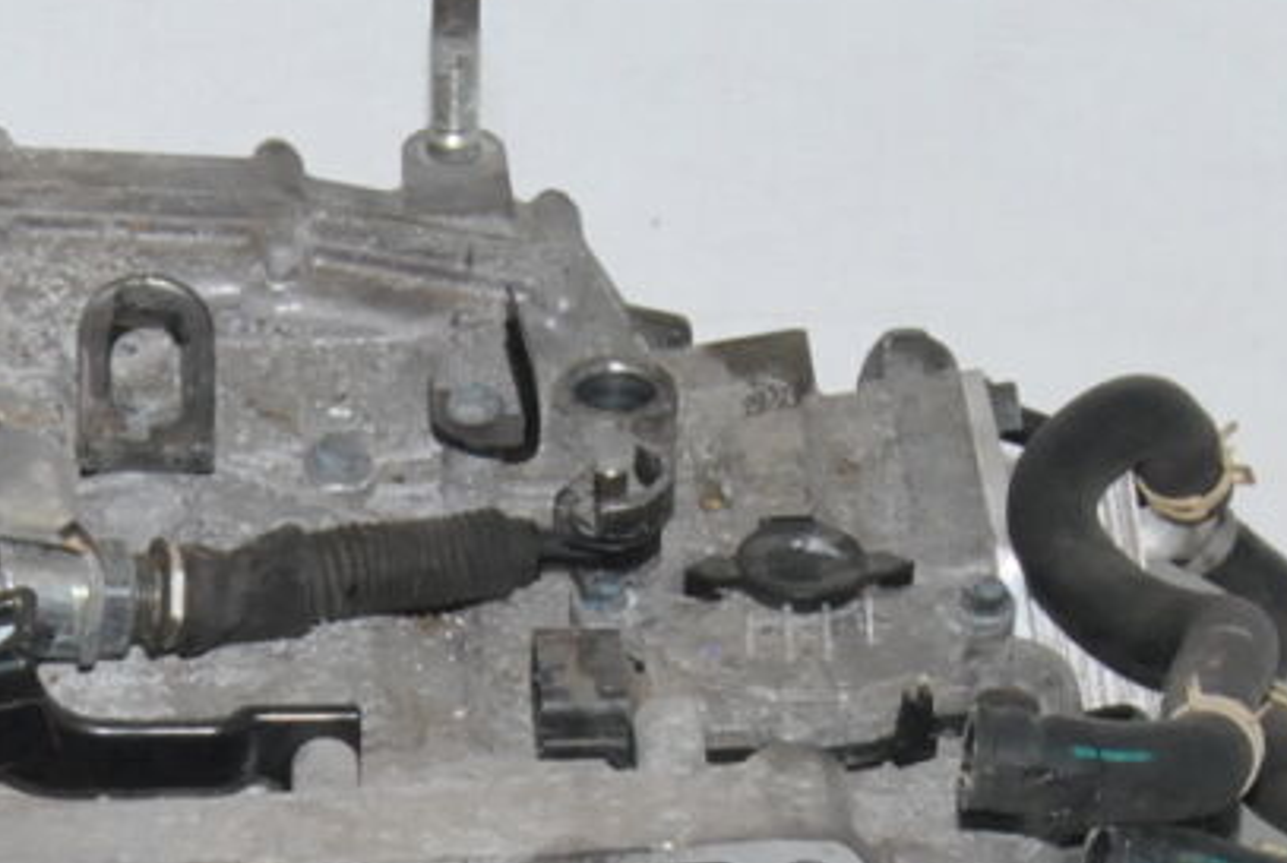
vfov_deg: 8.2
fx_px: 5909
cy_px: 1190
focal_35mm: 165
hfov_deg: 12.3
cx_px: 164
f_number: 20
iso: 800
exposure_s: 1/200
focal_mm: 28
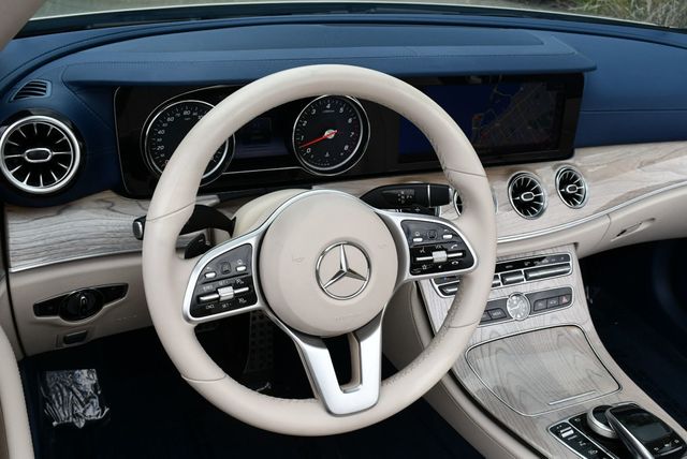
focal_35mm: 36
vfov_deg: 36.9
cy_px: 230
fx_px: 688
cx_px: 344
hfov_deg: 53.1
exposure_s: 1/250
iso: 180
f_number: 8
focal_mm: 18
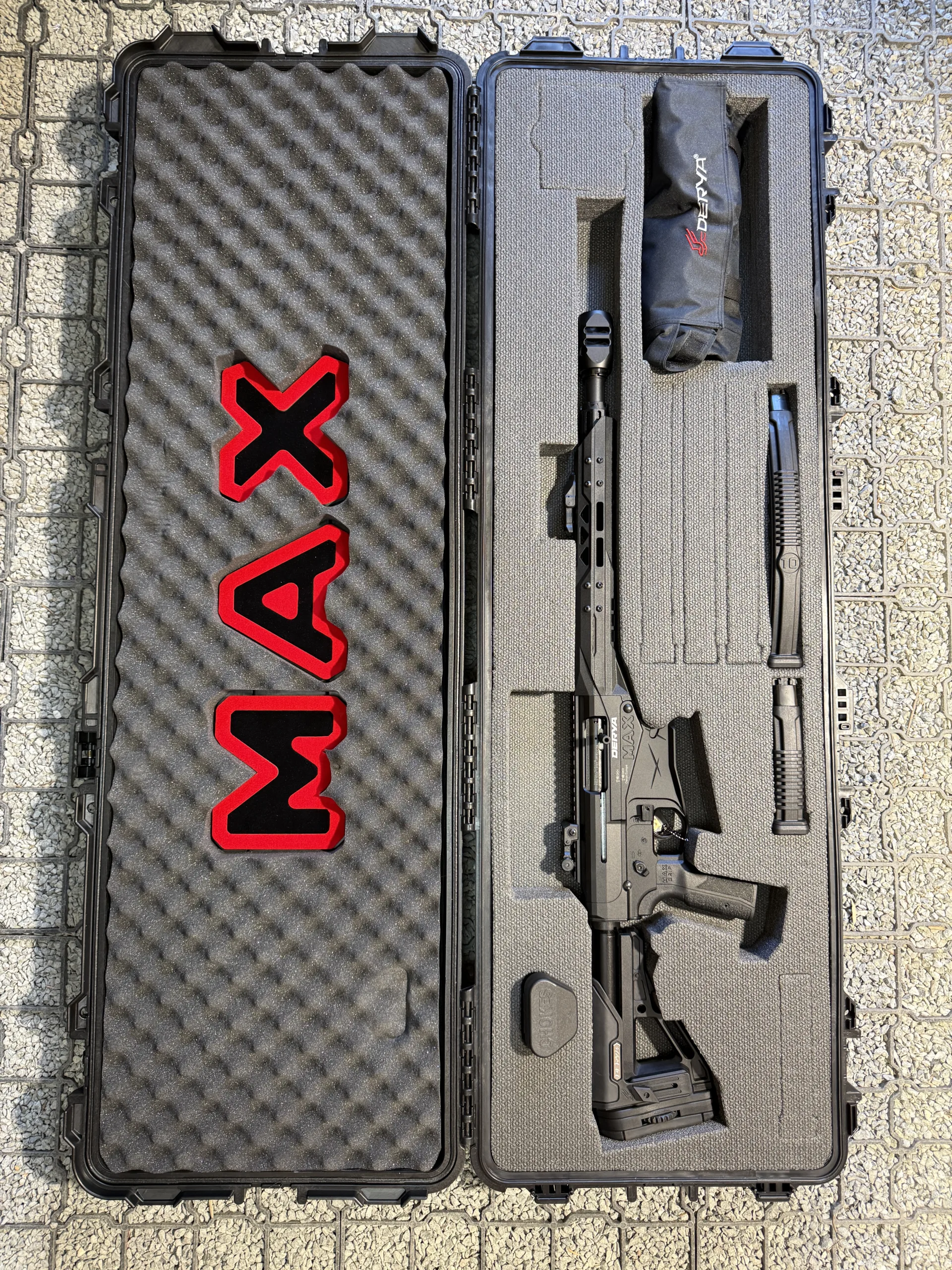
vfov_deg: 71.6
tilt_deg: -85.7
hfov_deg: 56.8
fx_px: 880
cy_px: 635
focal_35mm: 24
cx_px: 476
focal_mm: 6.76
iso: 160
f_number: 1.78
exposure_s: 1/50
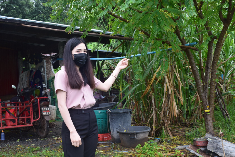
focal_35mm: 57
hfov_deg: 35.0
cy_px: 78
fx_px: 372
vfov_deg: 23.8
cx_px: 118
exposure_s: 1/90
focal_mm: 38
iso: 400
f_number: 8
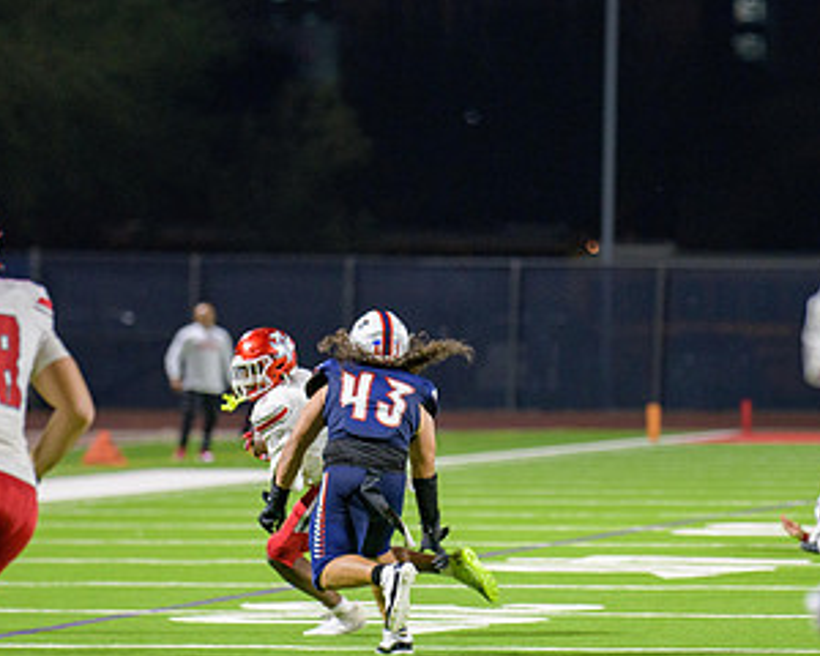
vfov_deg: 4.4
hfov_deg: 5.5
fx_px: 8591
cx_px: 407
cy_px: 439
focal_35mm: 354
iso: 2000
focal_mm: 195
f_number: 2.8
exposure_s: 1/250
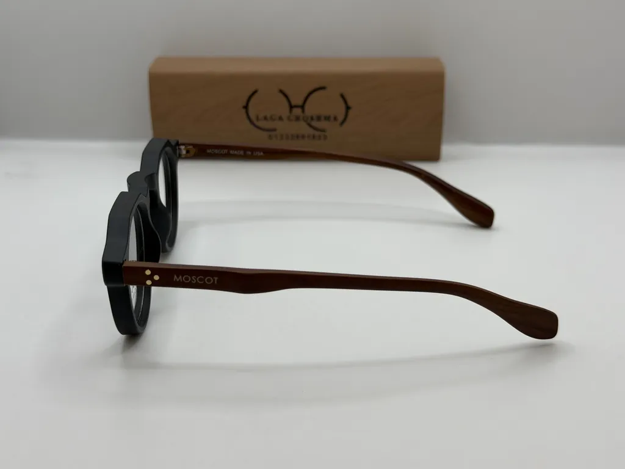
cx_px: 312
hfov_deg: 39.7
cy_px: 234
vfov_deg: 30.3
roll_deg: +1.2
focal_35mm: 48
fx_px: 867
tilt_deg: -21.7
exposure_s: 1/625
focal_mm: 6.76
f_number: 1.78
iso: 64
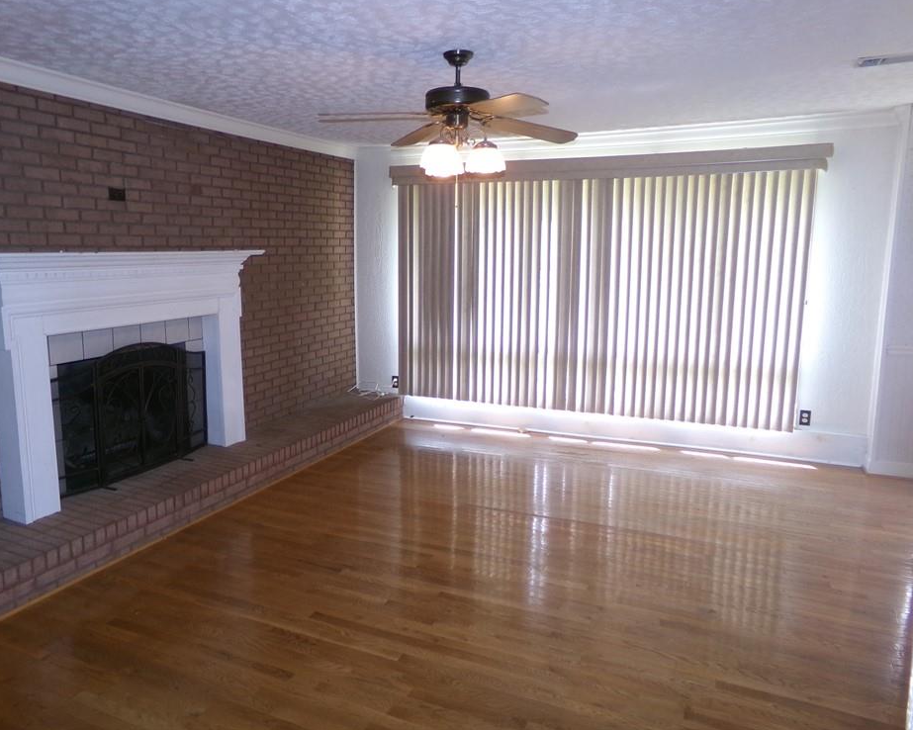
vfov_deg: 54.9
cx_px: 422
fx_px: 702
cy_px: 352
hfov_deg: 66.0
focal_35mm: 26
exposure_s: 1/34
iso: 200
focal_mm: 4.3
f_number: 3.7
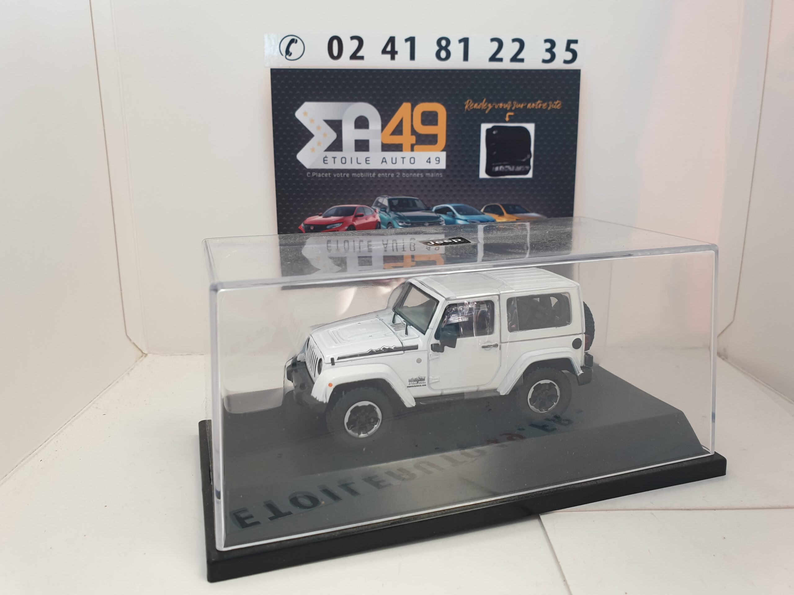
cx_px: 397
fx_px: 596
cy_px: 298
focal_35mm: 26
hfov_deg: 67.3
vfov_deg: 53.1
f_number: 2.4
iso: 80
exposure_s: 1/100
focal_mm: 4.3
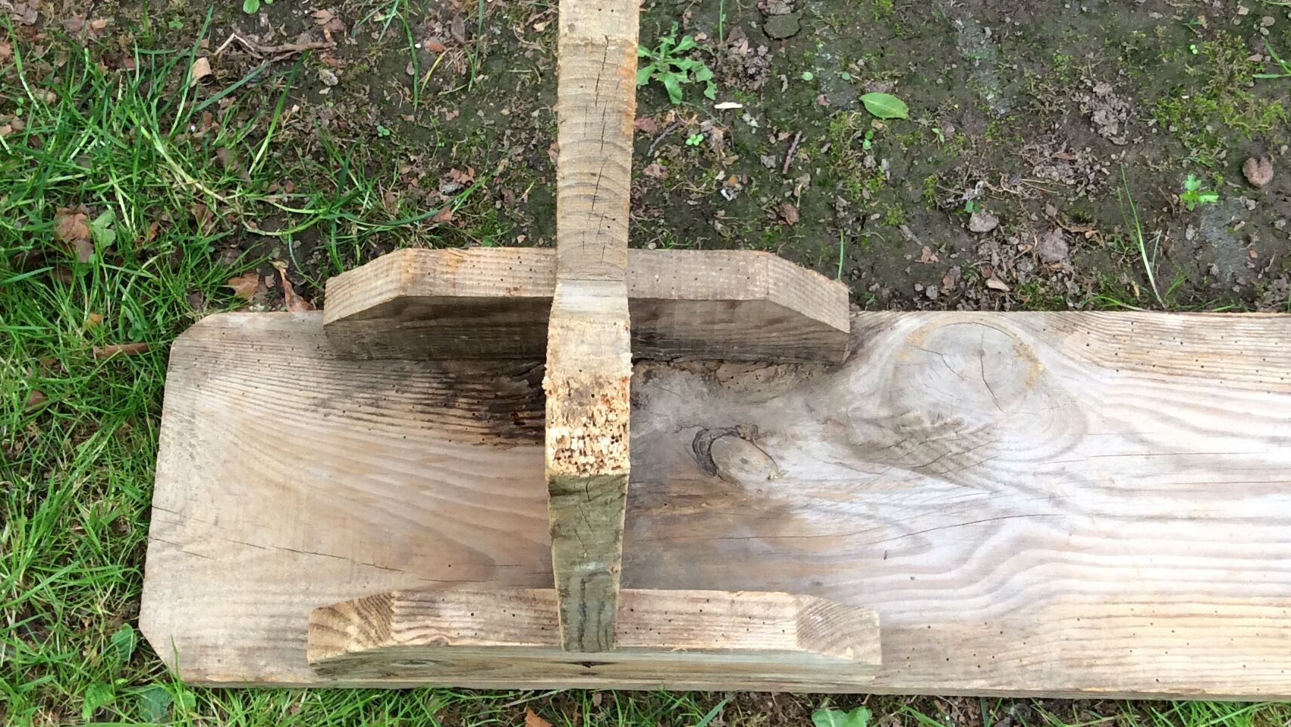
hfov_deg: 39.1
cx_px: 545
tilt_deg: -65.7
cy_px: 302
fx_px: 1815
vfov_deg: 22.6
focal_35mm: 53
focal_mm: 3.3
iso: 32
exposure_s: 1/172
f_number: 2.4
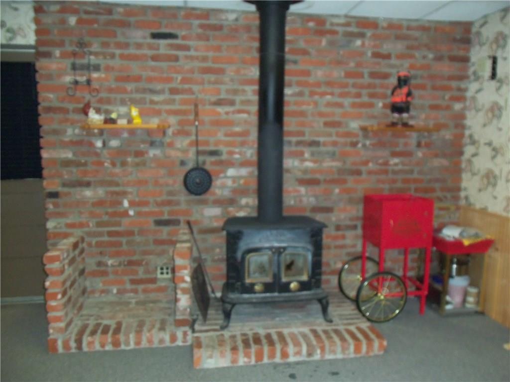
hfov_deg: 61.7
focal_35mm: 29
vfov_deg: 48.2
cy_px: 191
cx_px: 255
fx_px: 427
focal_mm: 5.2
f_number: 3.4
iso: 250
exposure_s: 1/30
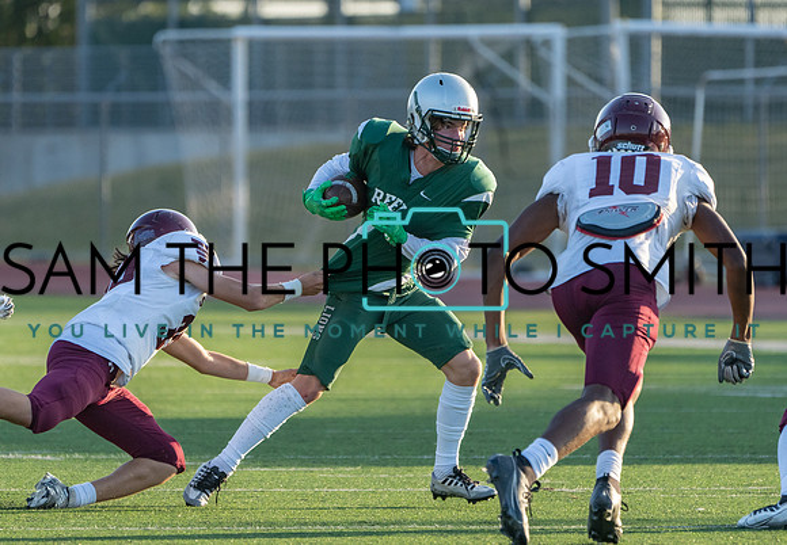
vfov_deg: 2.4
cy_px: 274
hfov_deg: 3.4
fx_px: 13075
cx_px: 401
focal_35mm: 591
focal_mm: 400
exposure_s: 1/1250
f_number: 5.6
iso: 800
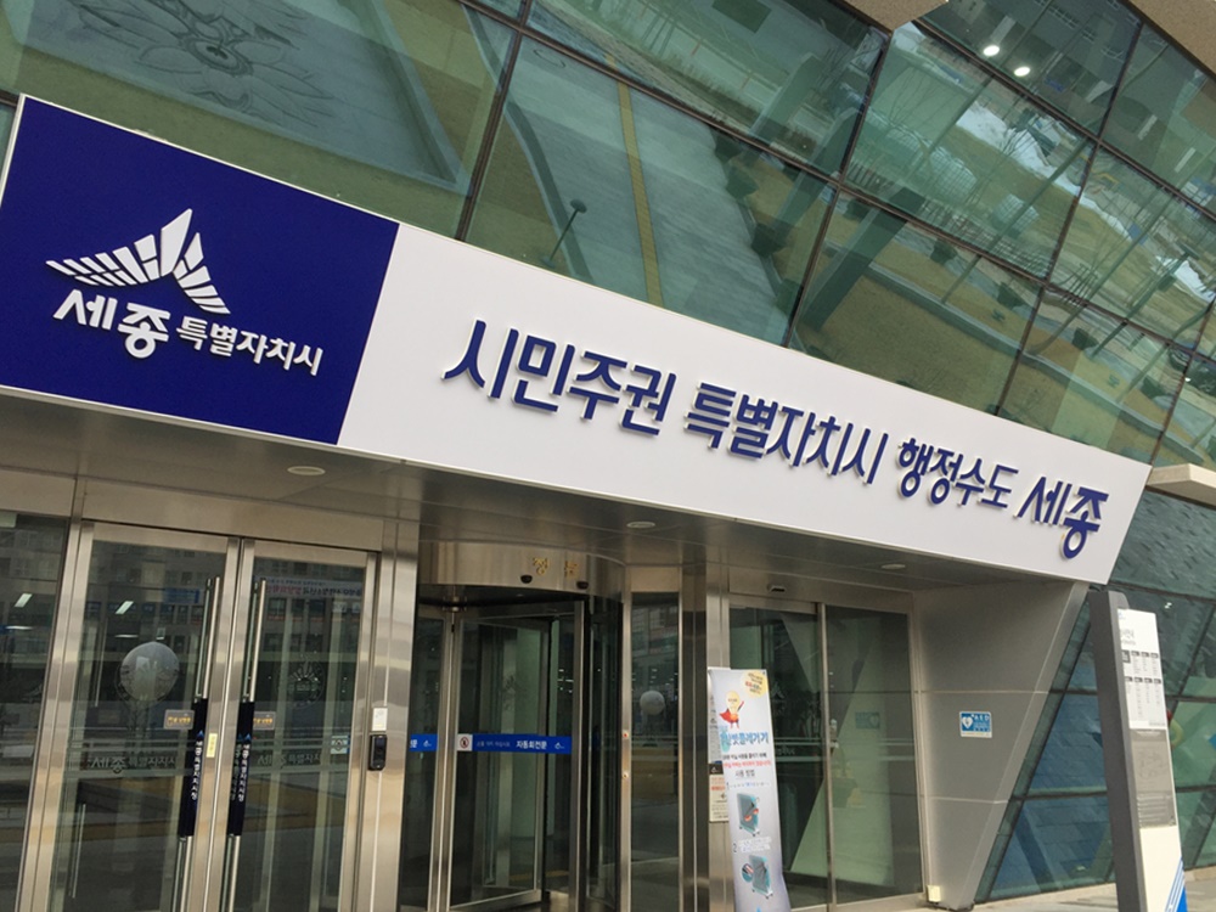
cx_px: 608
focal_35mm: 29
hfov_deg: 61.7
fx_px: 1019
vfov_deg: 48.2
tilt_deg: +13.7
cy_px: 456
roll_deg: +1.5
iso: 32
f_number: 2.2
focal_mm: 4.15
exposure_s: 1/659
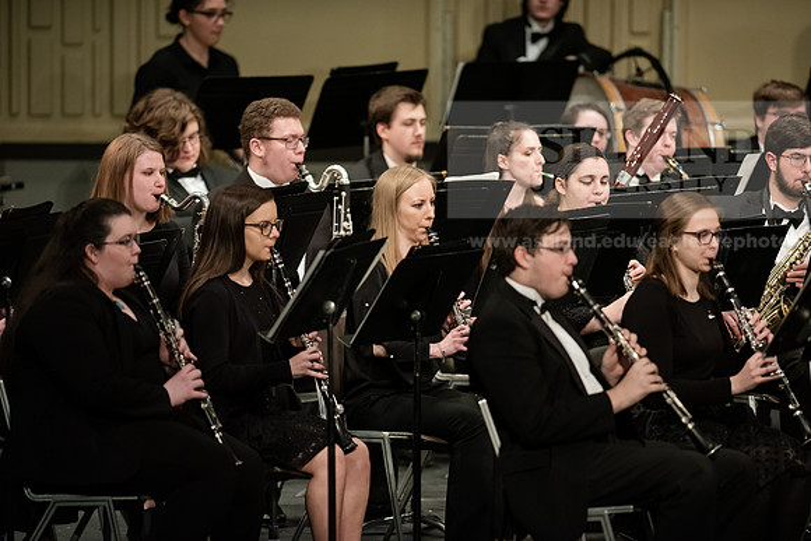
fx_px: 6760
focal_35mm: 300
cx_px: 406
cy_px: 270
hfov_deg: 6.9
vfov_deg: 4.6
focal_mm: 300
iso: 4000
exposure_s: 1/250
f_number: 3.2
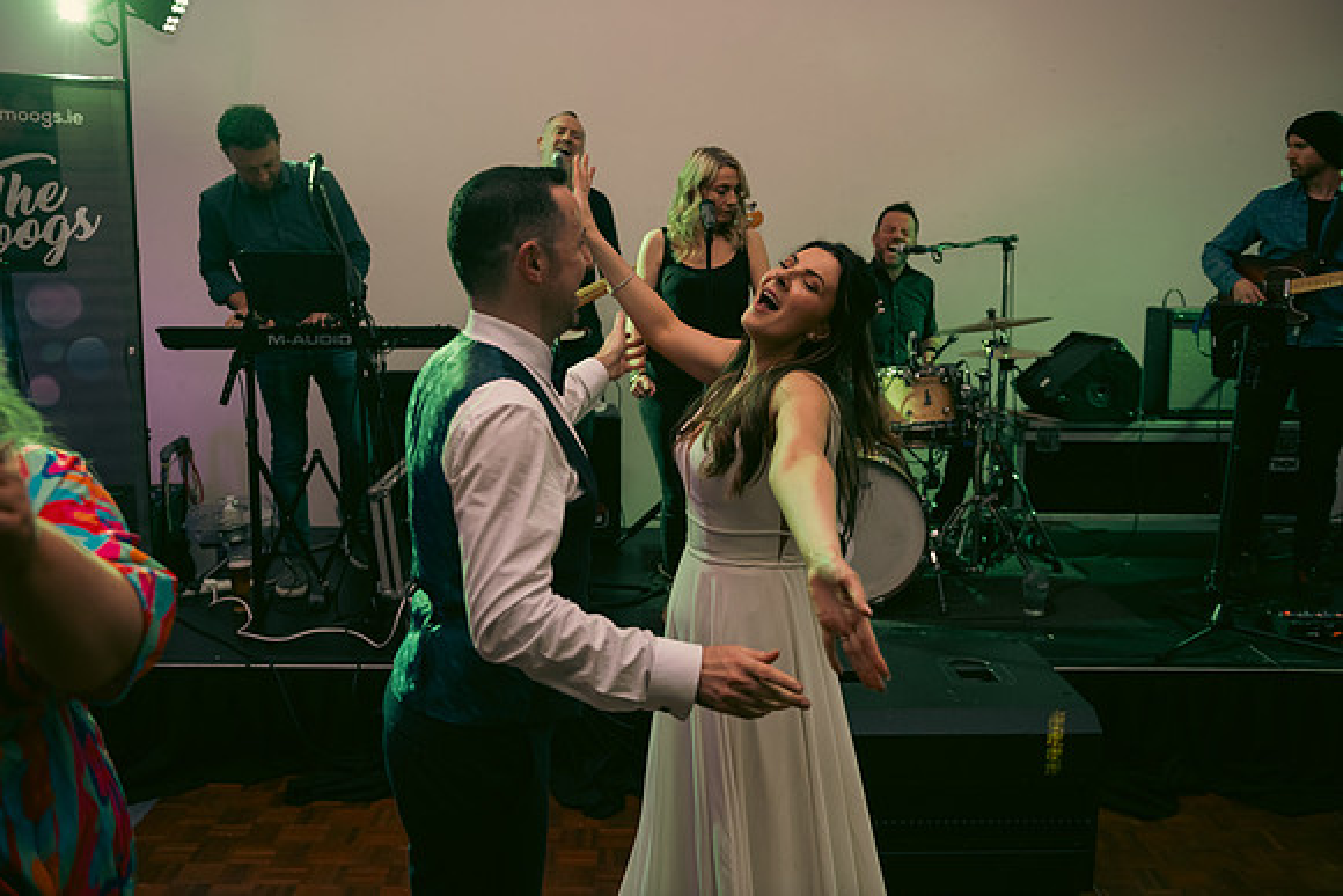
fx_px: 1269
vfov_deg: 38.9
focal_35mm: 34
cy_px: 448
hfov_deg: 55.8
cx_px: 672
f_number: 3.5
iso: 800
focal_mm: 34
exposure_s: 1/160
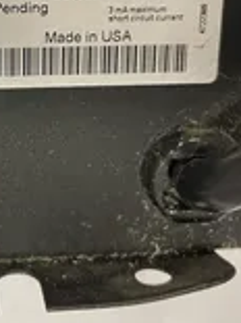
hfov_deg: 21.3
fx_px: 623
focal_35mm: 67
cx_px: 15
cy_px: 50
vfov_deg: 28.2
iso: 200
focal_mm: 4.2
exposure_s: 1/60
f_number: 1.6
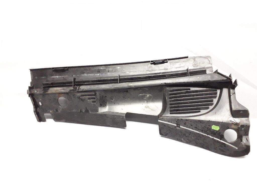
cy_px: 96
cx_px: 128
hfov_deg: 65.3
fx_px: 200
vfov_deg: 51.4
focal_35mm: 27
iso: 500
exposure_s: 1/20
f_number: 1.9
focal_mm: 3.6
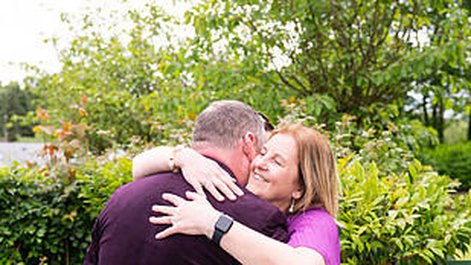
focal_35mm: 63
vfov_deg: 18.7
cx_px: 221
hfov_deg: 33.3
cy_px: 258
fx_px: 787
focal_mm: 32
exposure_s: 1/1600
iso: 250
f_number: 3.5
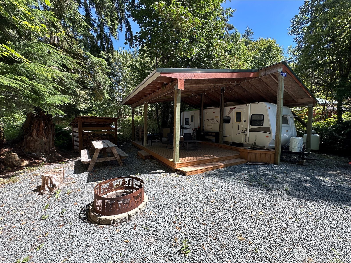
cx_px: 176
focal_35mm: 14
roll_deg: -1.8
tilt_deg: -2.9
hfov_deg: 102.1
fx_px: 142
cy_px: 132
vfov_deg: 85.7
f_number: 2.2
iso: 40
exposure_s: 1/181
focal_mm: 2.22
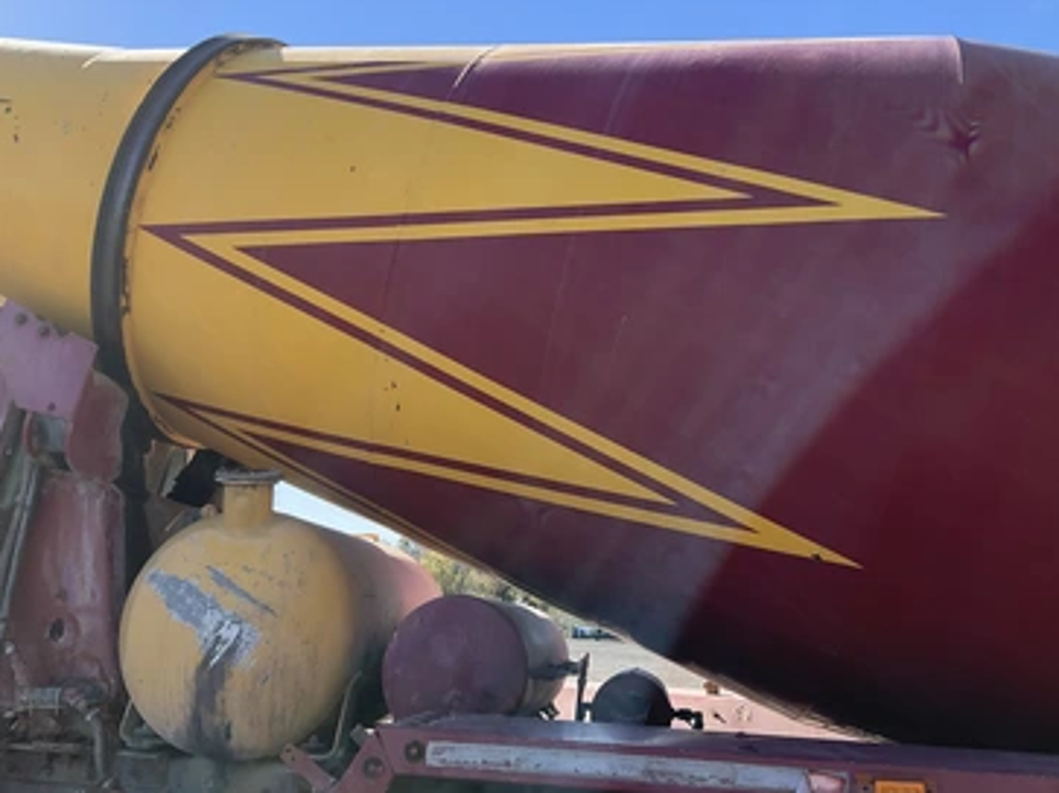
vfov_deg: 44.1
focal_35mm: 32
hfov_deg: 56.8
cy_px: 359
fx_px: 979
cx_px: 551
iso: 25
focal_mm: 3
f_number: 1.8
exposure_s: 1/719
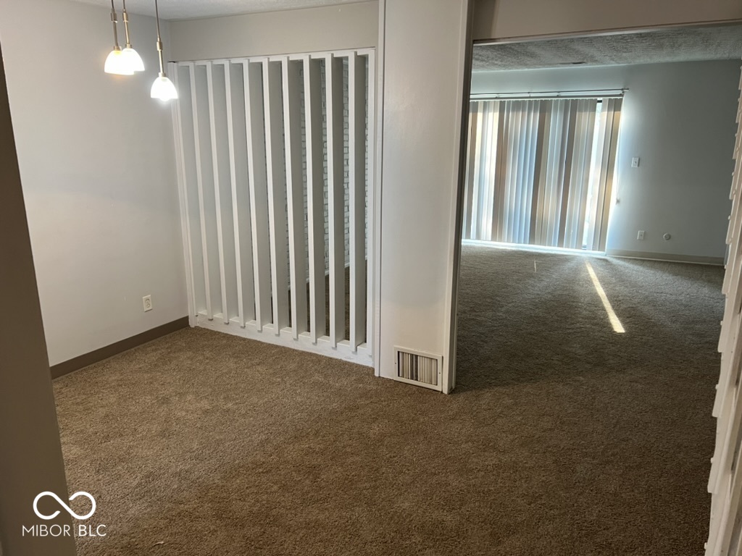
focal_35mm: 26
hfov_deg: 67.3
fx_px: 557
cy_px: 278
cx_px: 371
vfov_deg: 53.1
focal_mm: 5.7
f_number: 1.5
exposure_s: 1/60
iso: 125
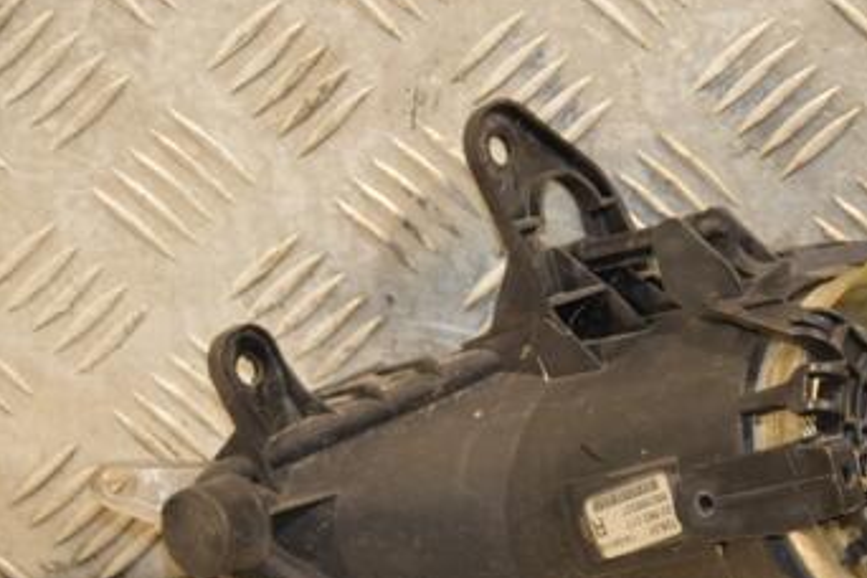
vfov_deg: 7.5
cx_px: 753
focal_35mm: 184
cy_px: 393
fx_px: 4431
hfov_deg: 11.1
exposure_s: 1/100
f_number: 5.3
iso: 800
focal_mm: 70
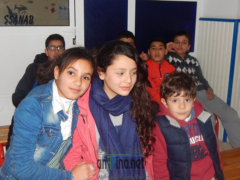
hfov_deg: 39.7
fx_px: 333
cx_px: 120
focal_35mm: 48
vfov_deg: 30.3
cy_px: 90
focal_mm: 8.6
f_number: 3.7
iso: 200
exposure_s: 1/30
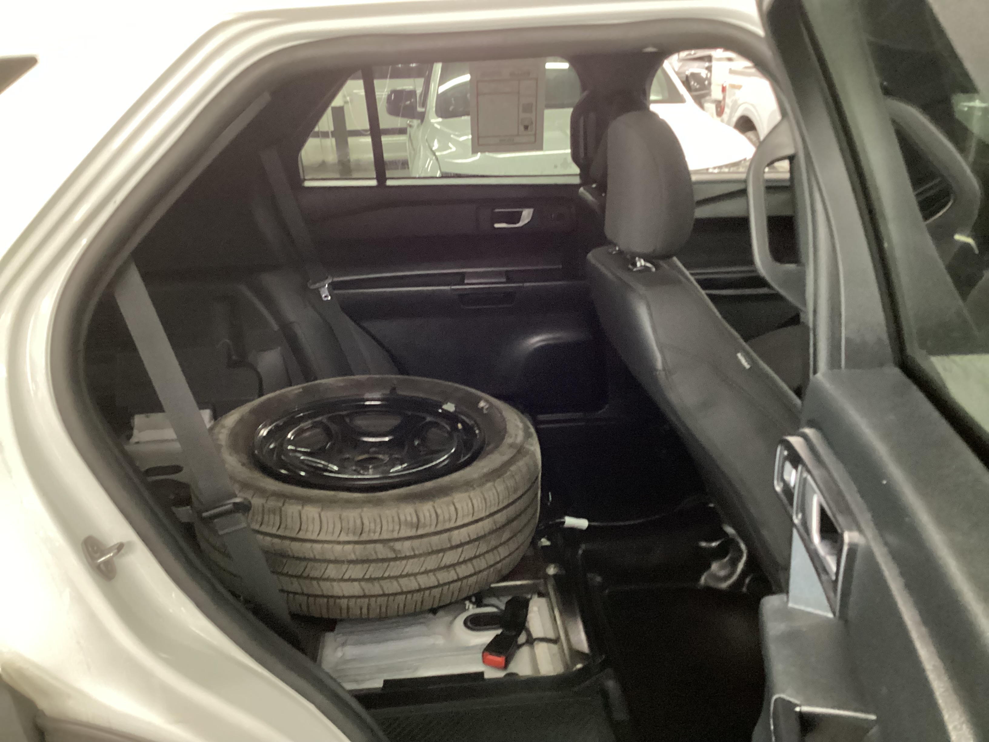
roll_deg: +2.9
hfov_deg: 58.4
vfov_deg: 45.4
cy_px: 371
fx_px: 886
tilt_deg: -22.4
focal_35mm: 31
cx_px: 494
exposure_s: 1/17
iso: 640
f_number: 2.4
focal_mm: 3.3
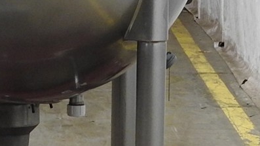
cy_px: 5
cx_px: 37
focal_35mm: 281
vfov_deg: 4.3
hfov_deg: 7.7
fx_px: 1937
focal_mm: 9
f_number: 4
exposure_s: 1/30
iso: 200
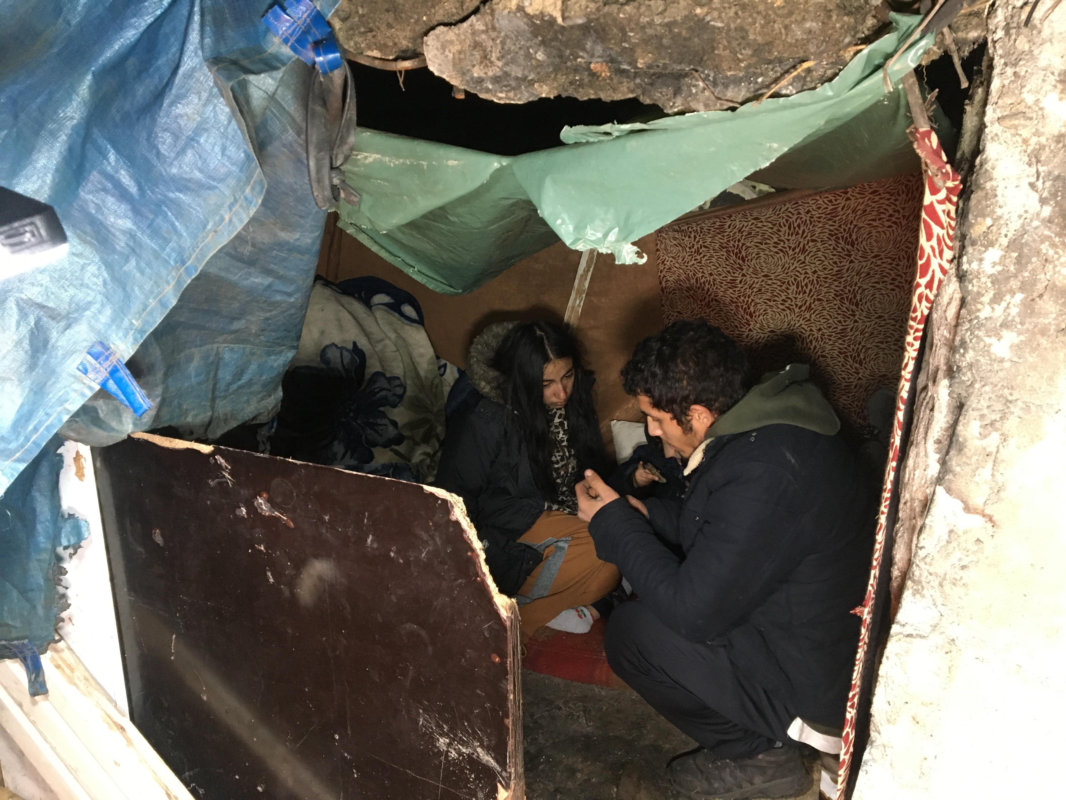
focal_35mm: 29
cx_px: 533
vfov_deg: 48.2
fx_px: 893
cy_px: 400
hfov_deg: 61.7
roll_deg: -2.1
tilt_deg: -17.4
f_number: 2.2
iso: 250
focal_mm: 4.15
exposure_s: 1/33
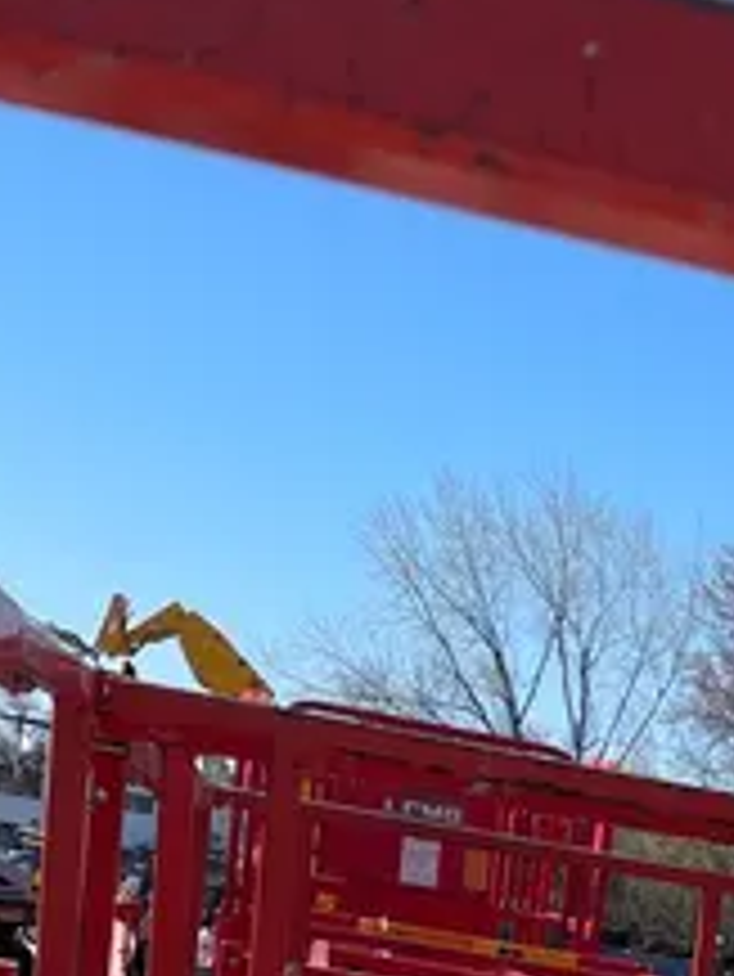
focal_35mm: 88
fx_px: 2486
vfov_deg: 18.7
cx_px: 901
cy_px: 1599
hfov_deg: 16.1
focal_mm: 4.2
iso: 32
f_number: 1.6
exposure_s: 1/3040
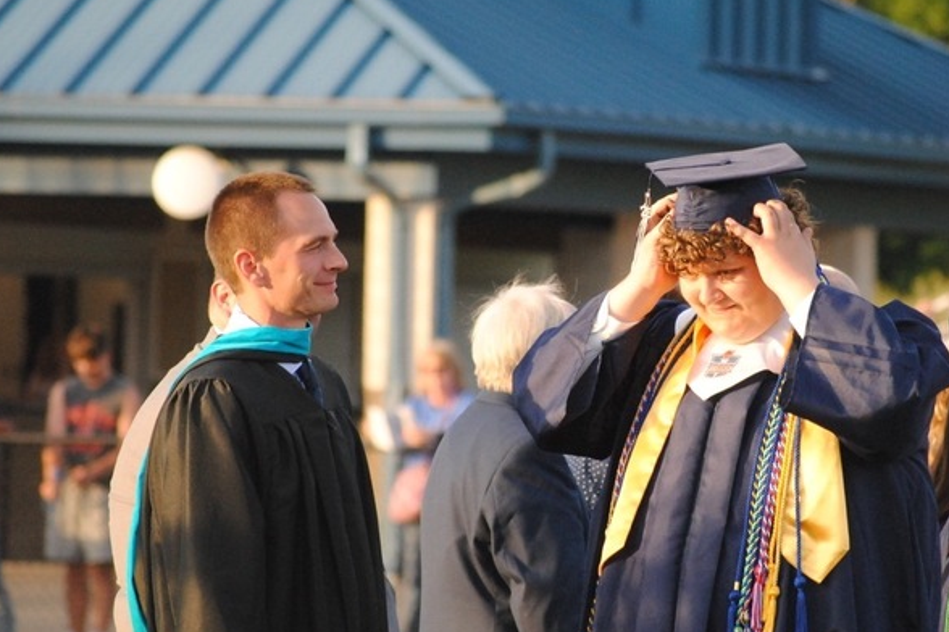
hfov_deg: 5.0
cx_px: 597
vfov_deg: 3.4
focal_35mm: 409
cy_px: 312
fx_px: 10781
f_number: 5.6
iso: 900
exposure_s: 1/500
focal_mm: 200
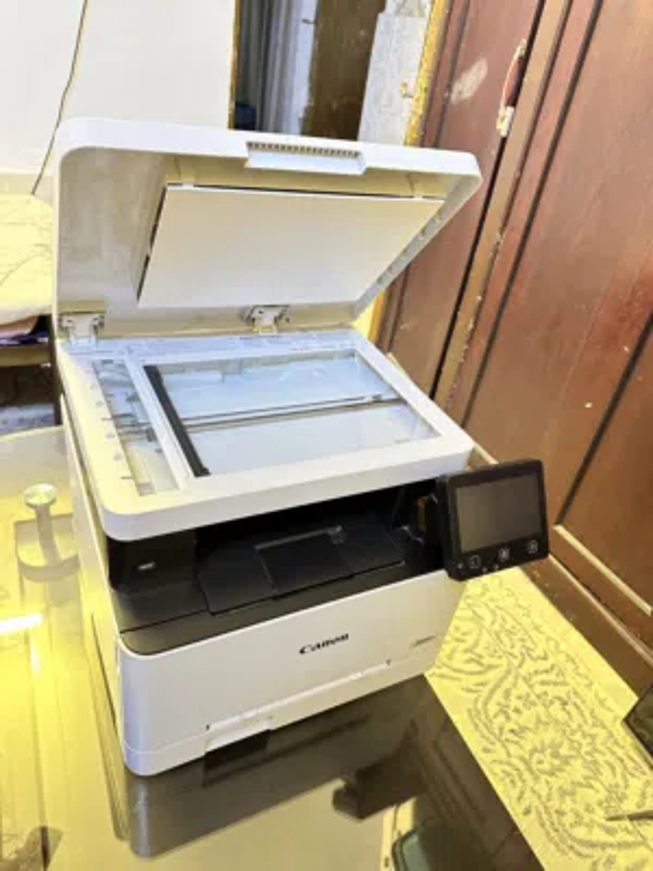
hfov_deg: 56.8
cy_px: 436
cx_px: 326
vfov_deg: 71.6
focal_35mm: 24
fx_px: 604
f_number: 1.78
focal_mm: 6.86
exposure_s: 1/50
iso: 640
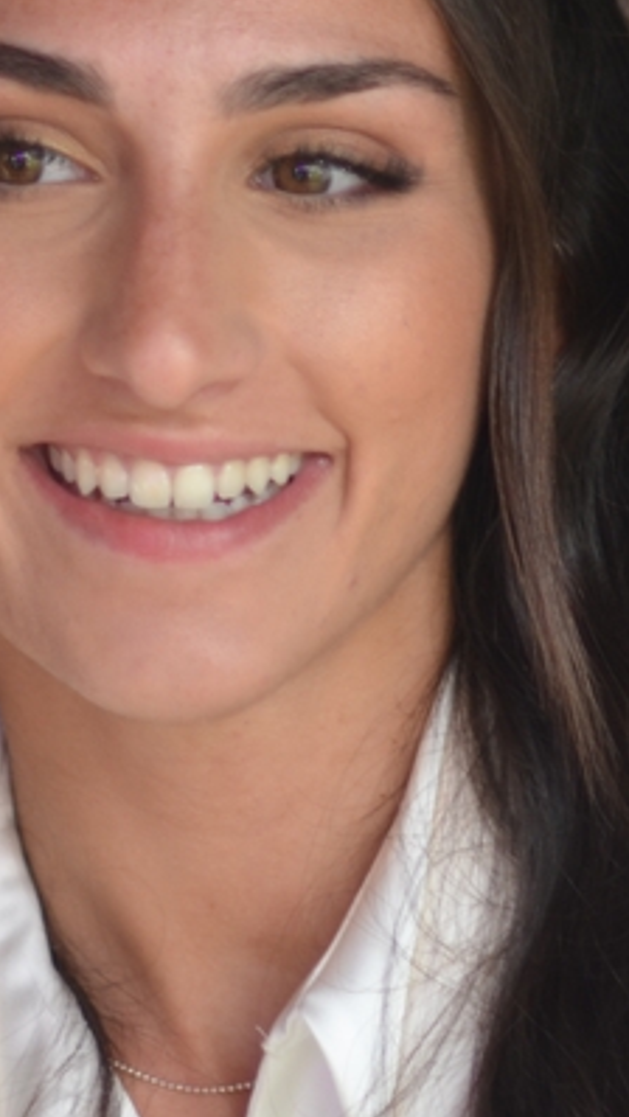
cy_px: 236
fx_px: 7469
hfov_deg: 4.8
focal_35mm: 252
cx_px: 241
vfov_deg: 8.5
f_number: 1.4
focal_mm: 50
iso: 200
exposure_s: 1/60
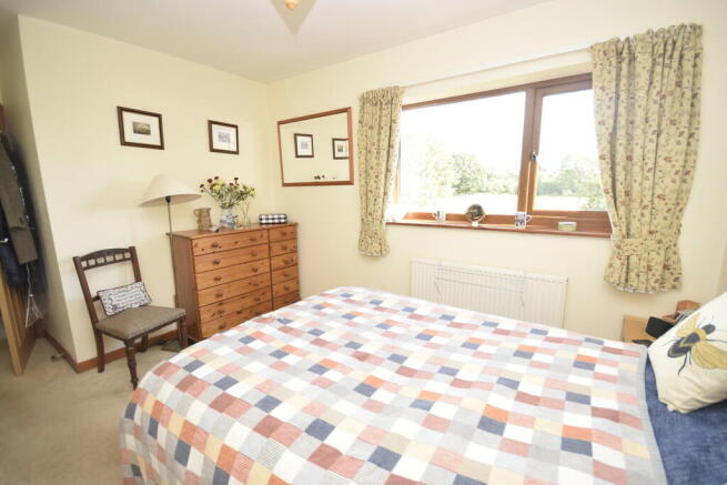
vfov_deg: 77.4
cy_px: 242
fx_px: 303
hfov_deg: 100.4
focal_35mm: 15
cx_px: 364
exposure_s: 1/125
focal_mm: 10
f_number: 5.6
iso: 720
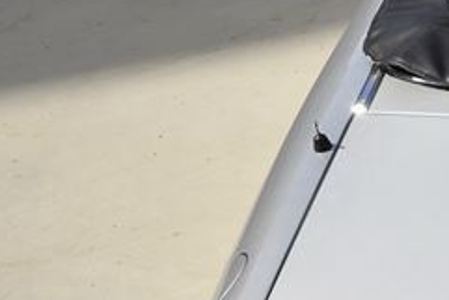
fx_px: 1585
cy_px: 198
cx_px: 676
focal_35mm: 127
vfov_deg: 10.8
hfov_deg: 14.9
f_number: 9
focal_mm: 32
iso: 100
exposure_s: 1/320
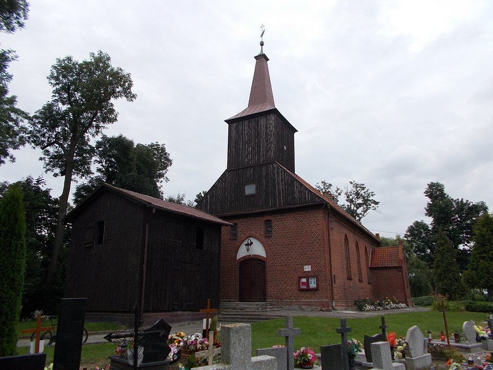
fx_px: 370
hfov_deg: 67.3
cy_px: 185
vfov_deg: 53.1
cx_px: 246
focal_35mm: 26
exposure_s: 1/125
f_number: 8
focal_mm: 4.6
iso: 80
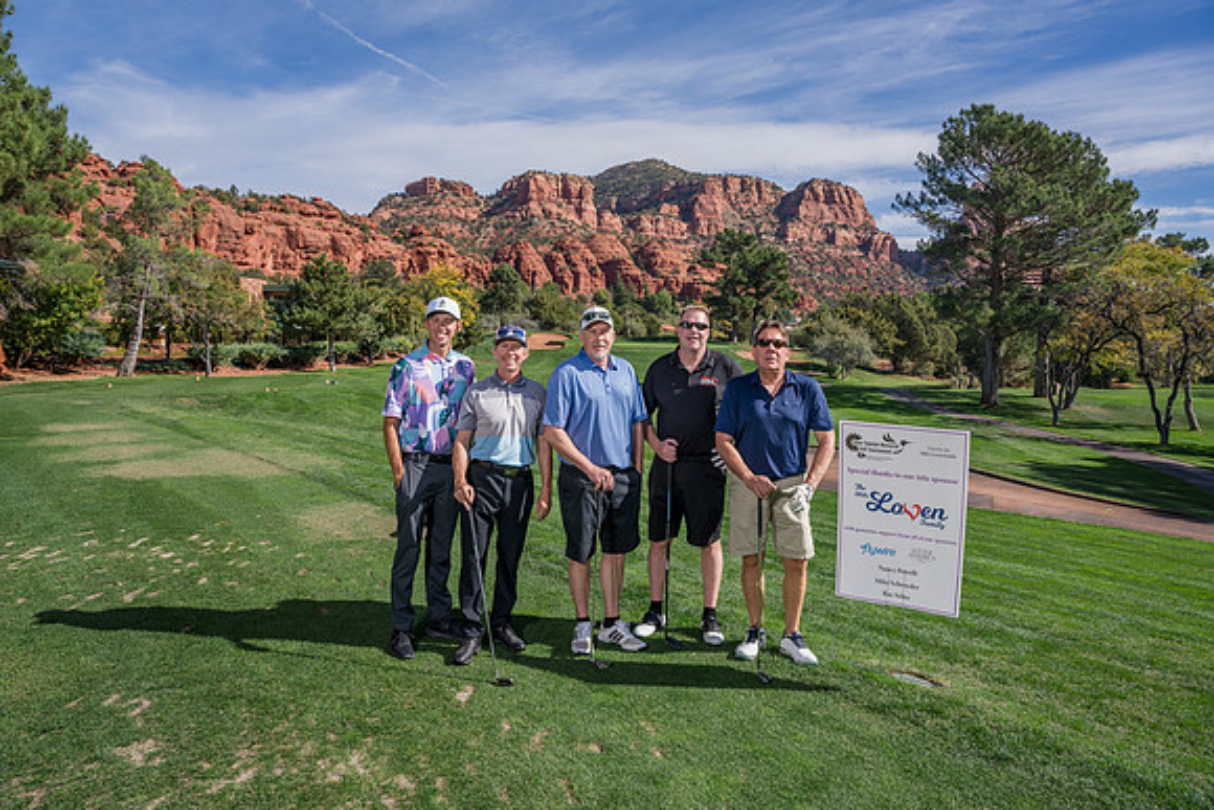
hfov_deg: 73.7
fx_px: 809
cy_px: 405
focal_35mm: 24
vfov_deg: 53.2
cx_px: 607
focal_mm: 24
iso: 250
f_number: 4.5
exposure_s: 1/1250
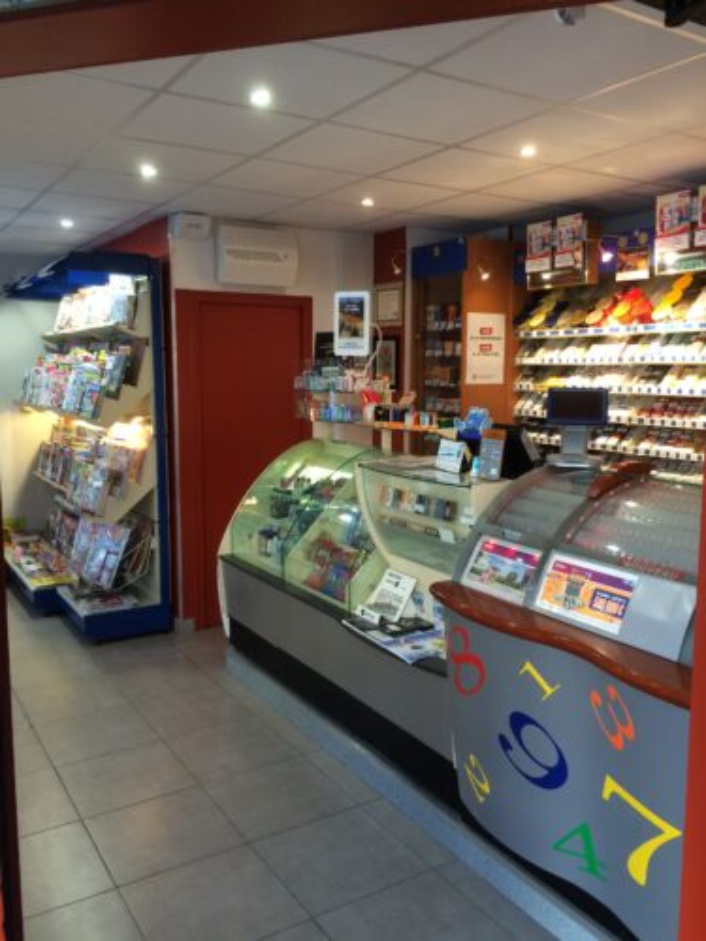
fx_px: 789
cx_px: 353
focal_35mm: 29
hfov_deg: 48.2
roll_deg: -0.5
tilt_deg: -7.8
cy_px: 470
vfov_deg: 61.7
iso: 125
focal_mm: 4.15
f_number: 2.2
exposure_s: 1/33
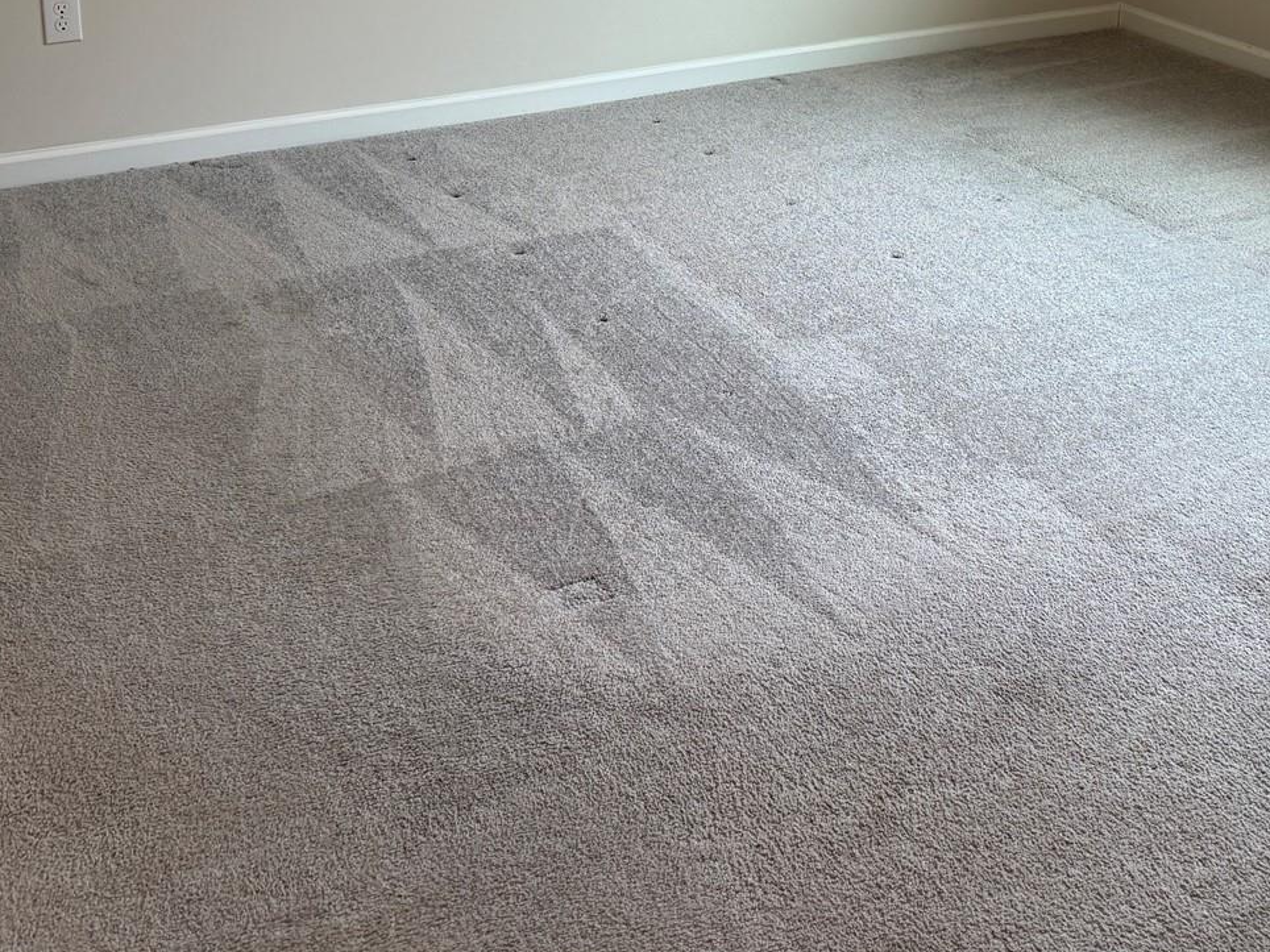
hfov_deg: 37.2
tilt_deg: -12.9
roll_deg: -1.1
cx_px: 812
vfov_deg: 26.7
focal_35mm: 51
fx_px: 1871
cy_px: -49
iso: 125
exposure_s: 1/120
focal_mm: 6.76
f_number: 1.78
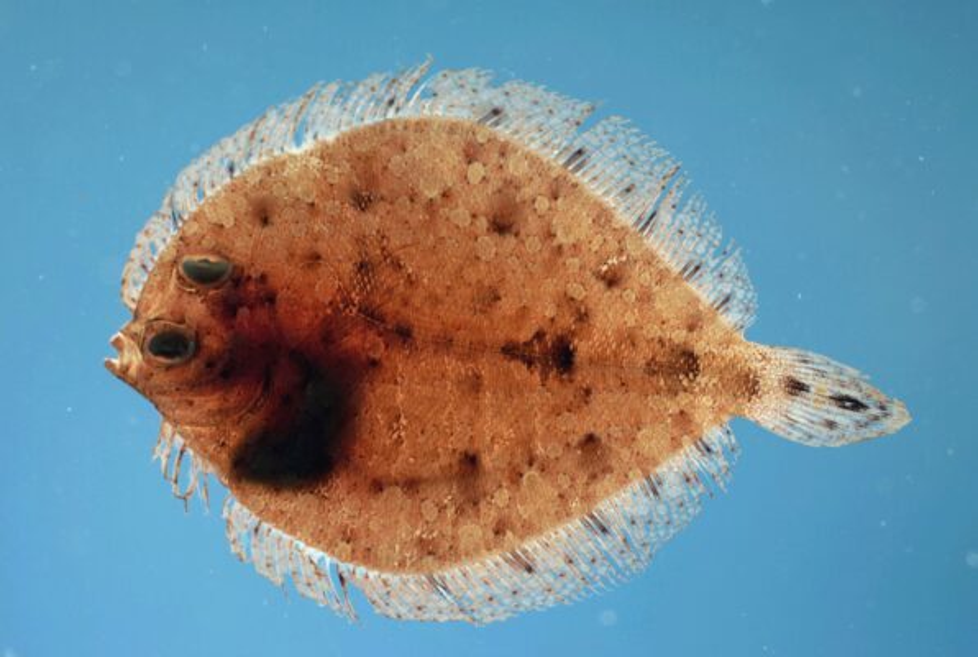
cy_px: 328
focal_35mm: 90
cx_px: 489
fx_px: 2450
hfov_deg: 22.6
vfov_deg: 15.3
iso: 100
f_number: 3.2
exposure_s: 1/30
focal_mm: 60
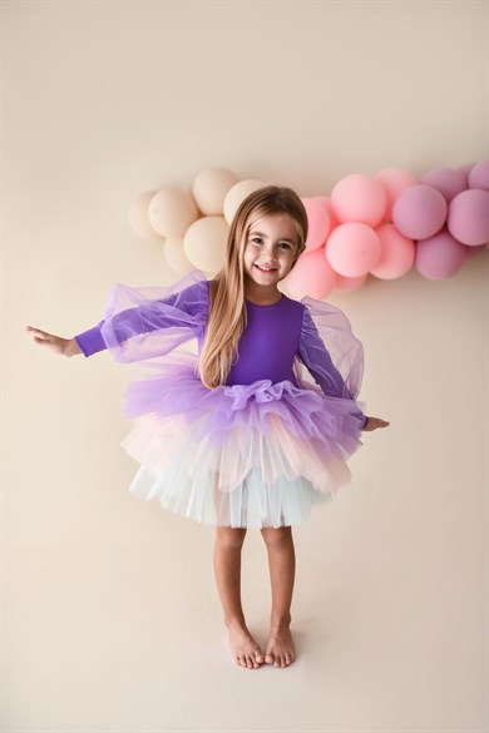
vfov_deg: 54.4
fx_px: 713
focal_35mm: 35
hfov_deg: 37.9
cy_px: 366
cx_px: 244
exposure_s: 1/320
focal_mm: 35
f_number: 2
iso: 64
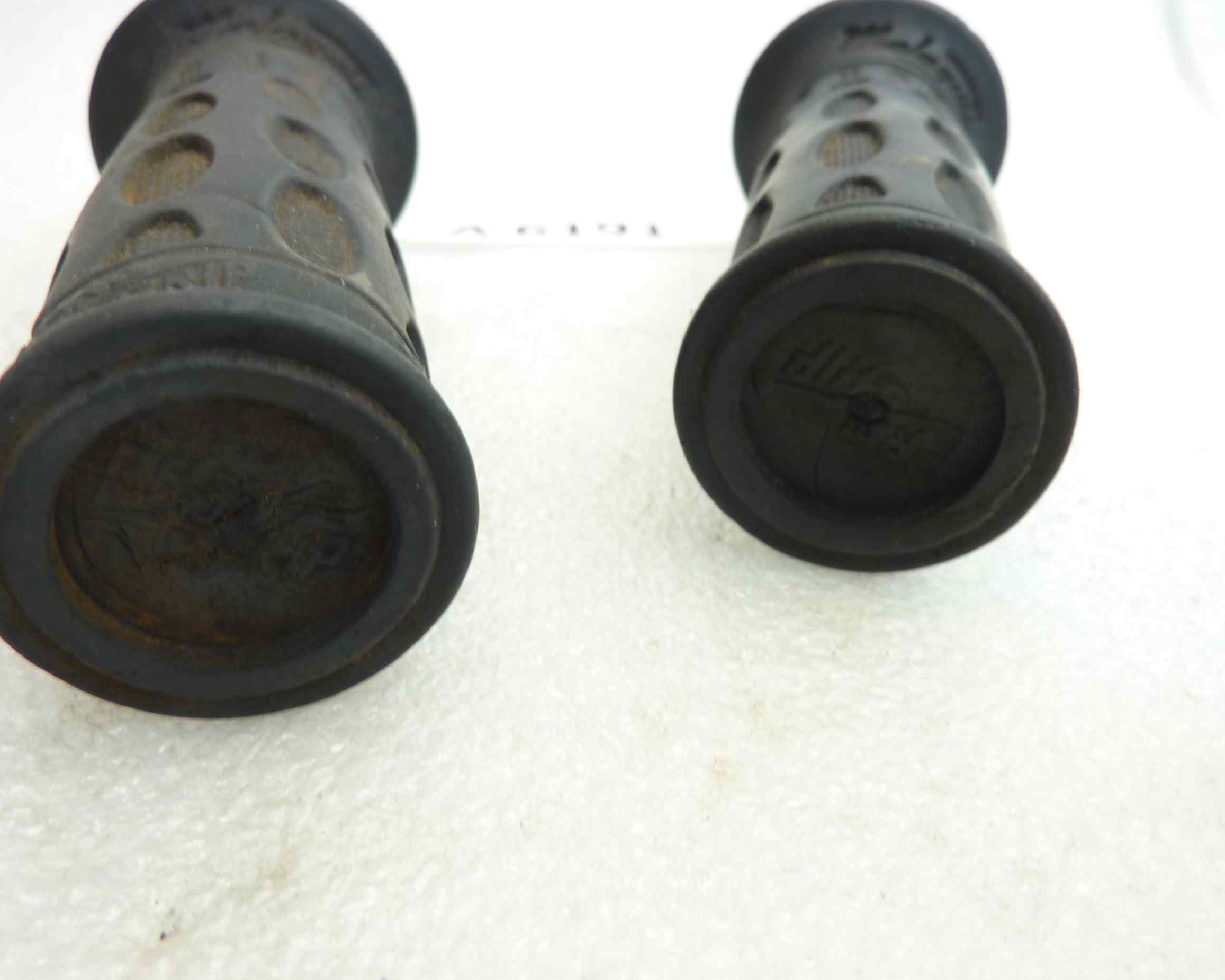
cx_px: 601
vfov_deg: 53.2
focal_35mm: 27
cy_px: 487
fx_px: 979
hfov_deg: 64.1
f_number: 3.3
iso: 80
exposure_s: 1/13
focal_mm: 4.1
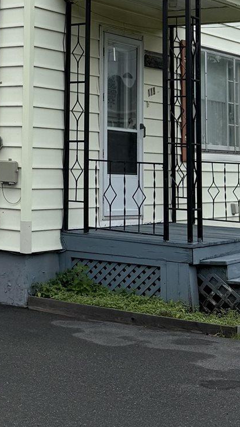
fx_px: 928
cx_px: -99
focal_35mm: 82
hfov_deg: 14.0
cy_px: 40
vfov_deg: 25.1
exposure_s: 1/4405
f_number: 1.78
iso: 80
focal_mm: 6.76
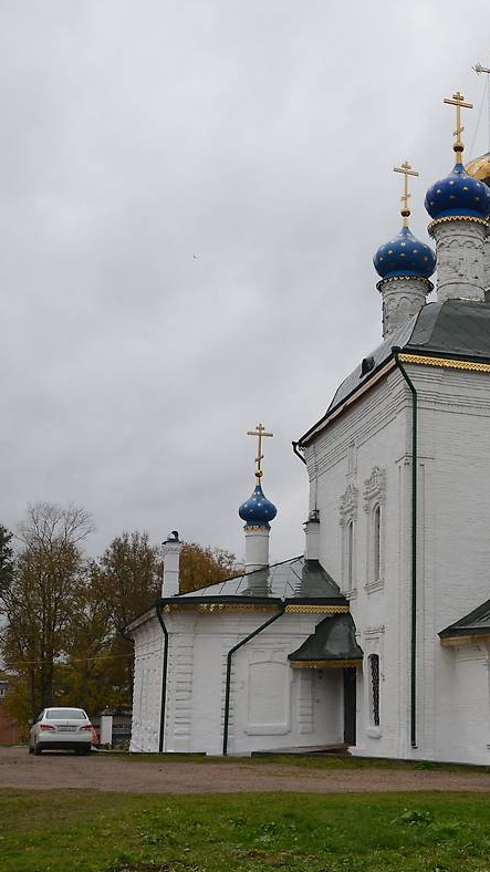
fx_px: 994
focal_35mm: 43
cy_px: 435
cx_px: 512
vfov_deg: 47.4
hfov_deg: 26.0
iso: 400
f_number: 5.6
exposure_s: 1/100
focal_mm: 18
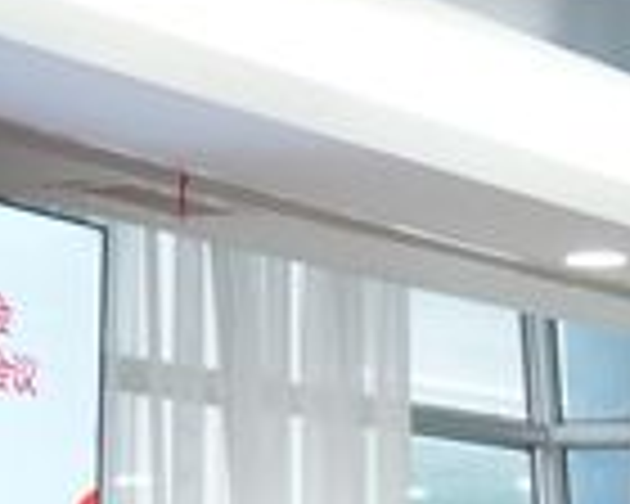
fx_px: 3188
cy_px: 988
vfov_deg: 8.6
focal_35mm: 171
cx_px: 999
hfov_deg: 10.8
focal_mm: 32
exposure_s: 1/100
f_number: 4
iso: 2500
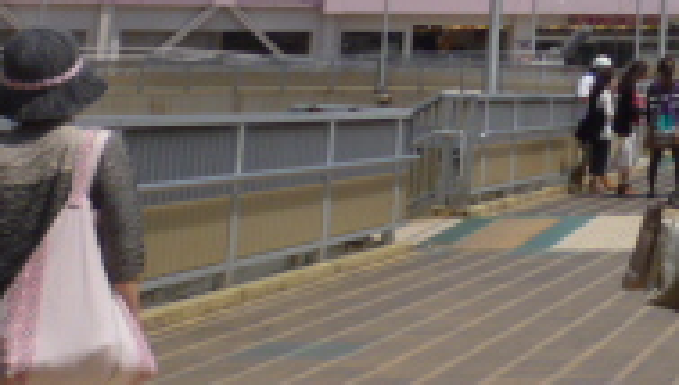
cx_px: 1071
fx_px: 1659
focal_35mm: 92
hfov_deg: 19.6
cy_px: -367
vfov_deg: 11.9
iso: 80
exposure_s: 1/500
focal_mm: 4.5
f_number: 5.6
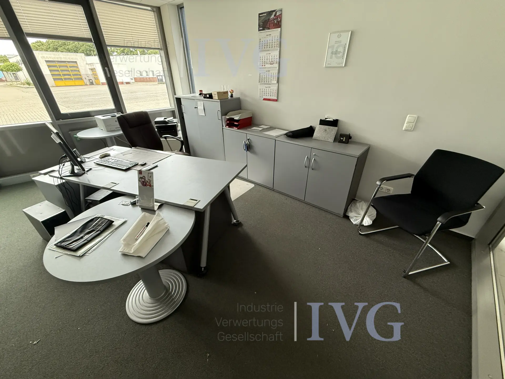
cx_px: 252
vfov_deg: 85.7
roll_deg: +0.2
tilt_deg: -25.7
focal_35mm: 14
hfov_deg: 102.1
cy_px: 190
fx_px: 204
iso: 250
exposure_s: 1/123
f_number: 2.2
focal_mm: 2.22
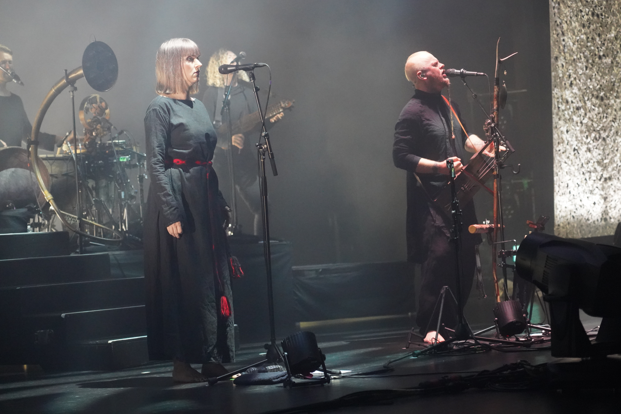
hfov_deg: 19.5
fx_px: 1811
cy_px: 207
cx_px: 310
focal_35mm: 105
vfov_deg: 13.0
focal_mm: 105
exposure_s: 1/125
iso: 12800
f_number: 4
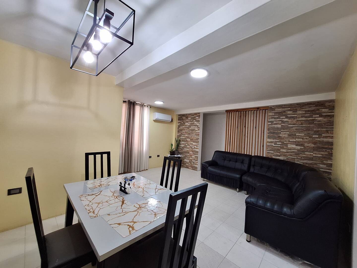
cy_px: 134
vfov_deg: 89.9
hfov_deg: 106.2
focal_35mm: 13
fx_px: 134
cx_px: 178
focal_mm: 1.74
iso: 125
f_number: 2.2
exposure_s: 1/40
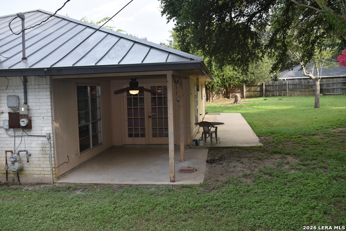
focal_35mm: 36
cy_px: 116
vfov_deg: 36.9
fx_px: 346
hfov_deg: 53.1
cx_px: 173
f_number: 6.3
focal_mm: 24
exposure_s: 1/160
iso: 100
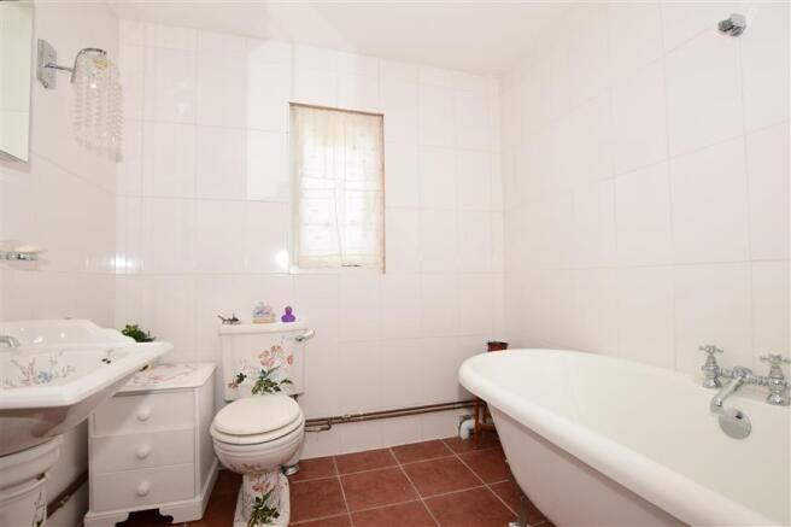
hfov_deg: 100.4
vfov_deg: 77.3
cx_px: 396
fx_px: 329
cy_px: 264
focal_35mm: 15
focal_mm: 10
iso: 400
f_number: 5.6
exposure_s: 1/125
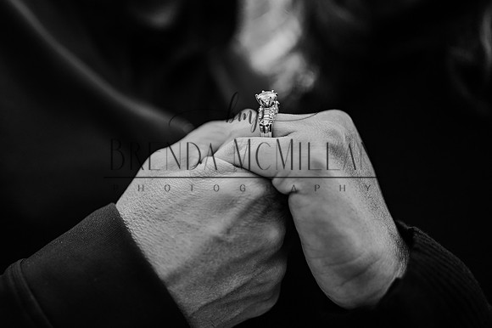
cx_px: 227
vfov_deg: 35.2
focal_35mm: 38
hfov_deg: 51.0
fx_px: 515
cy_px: 156
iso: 400
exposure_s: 1/800
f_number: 1.8
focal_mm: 35
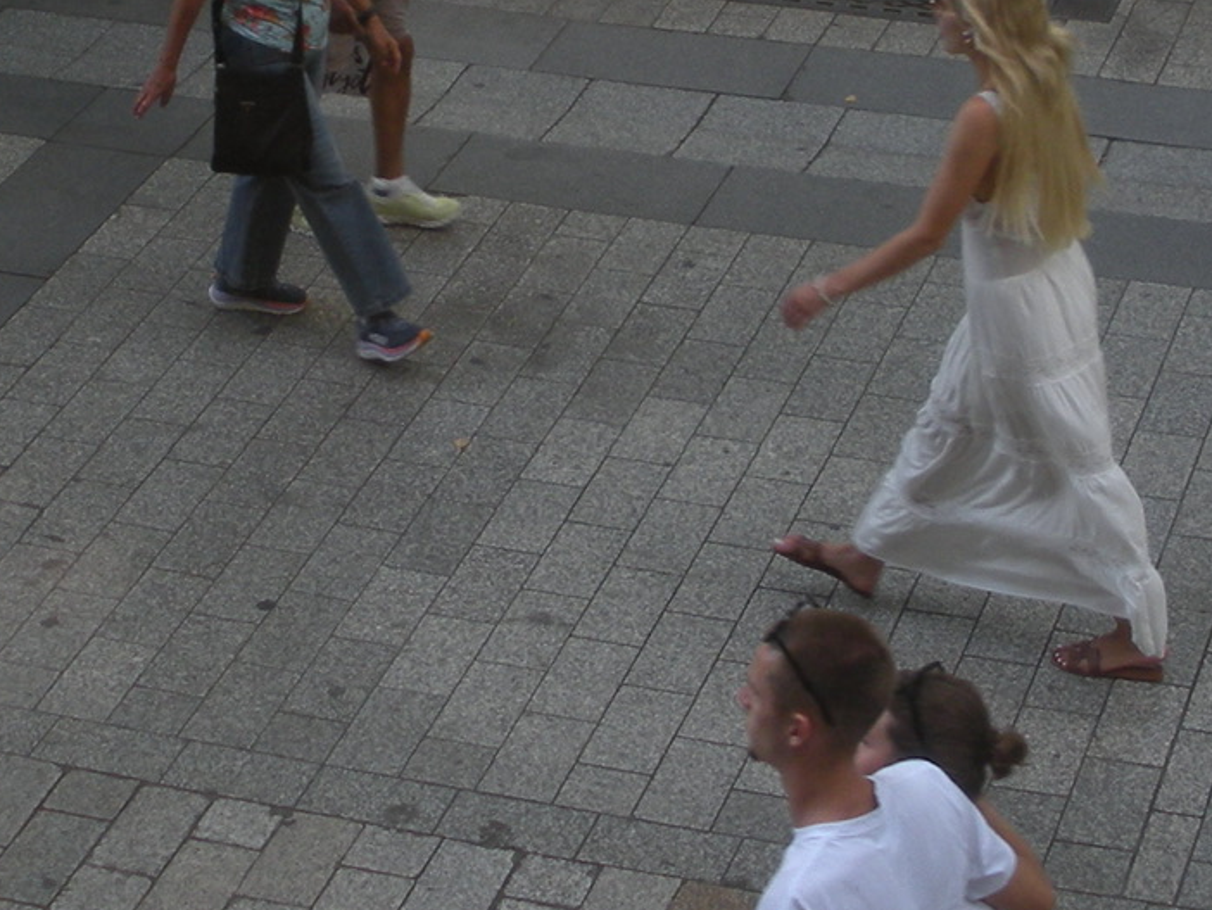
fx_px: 3678
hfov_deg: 18.7
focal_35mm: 105
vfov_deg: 13.9
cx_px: 748
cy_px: -17
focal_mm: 6.3
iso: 64
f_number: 3.5
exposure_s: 1/118
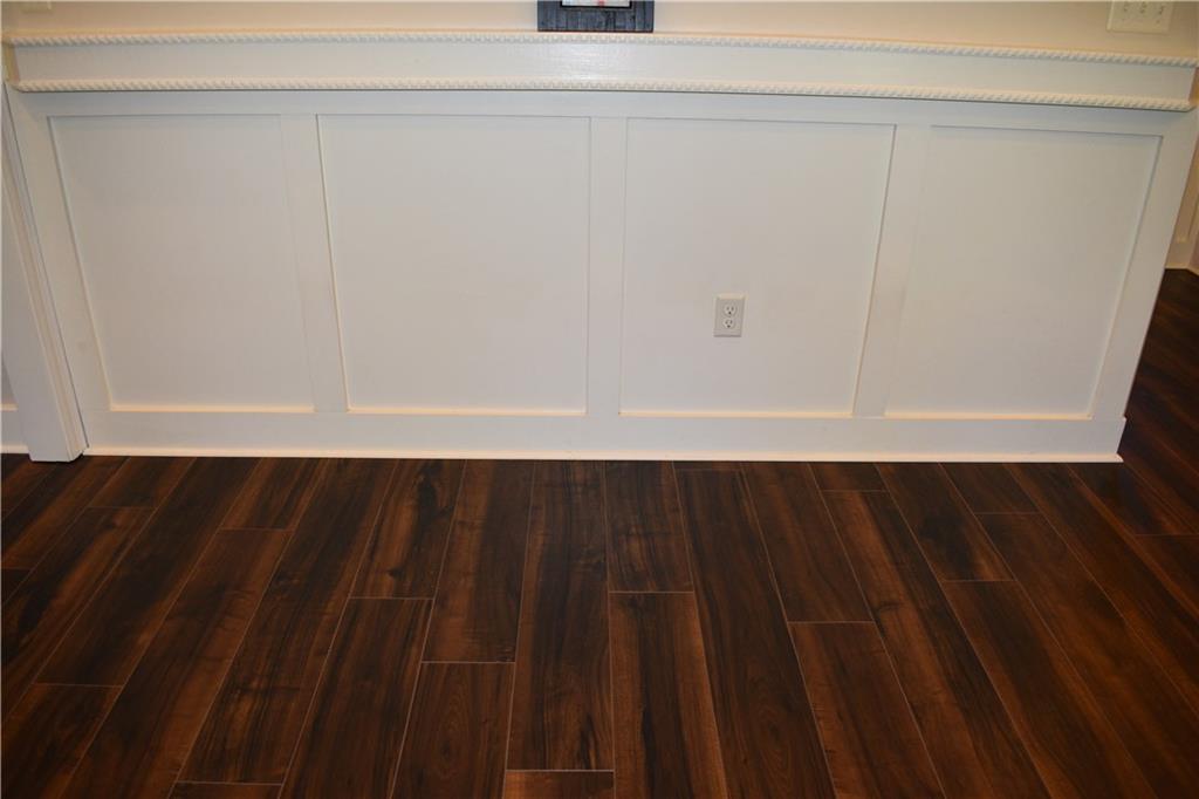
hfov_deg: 67.4
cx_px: 600
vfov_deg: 47.9
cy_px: 400
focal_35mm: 27
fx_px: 899
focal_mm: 18
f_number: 4.5
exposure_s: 1/80
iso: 800
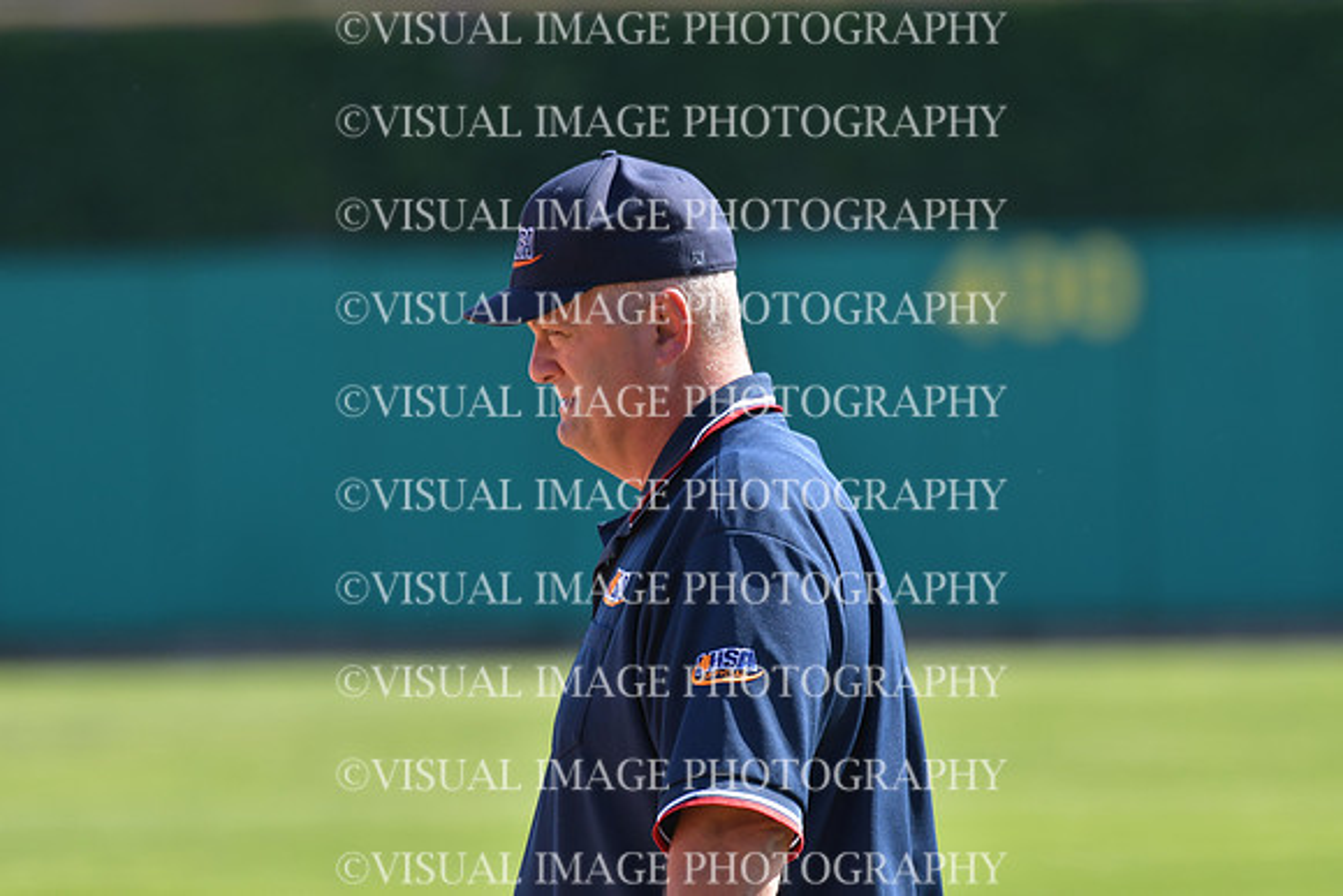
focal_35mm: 525
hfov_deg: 3.9
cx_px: 672
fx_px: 19589
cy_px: 448
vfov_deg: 2.6
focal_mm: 350
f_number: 5.6
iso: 500
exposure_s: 1/800
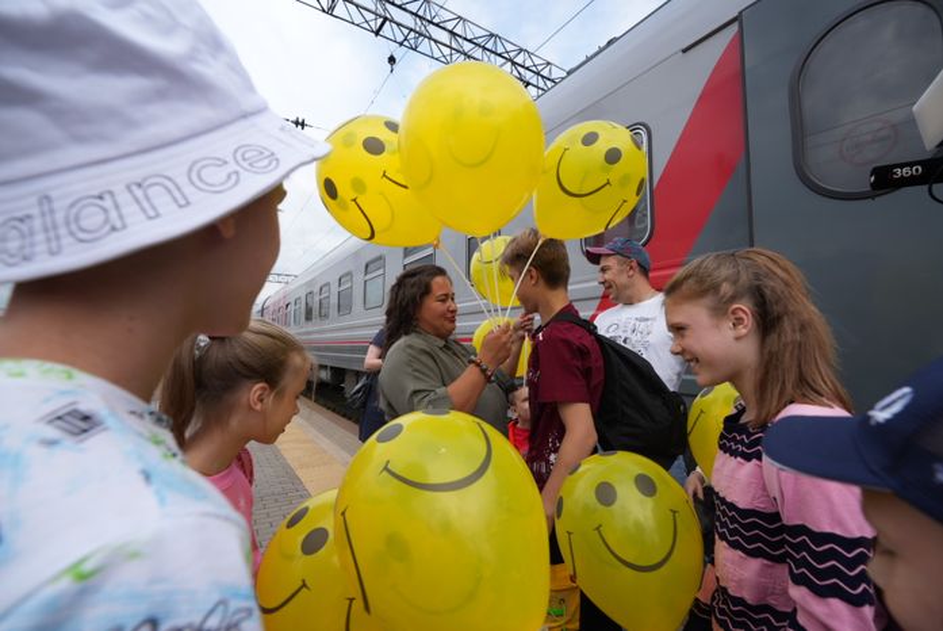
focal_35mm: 16
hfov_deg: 96.7
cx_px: 472
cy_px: 316
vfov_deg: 73.9
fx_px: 419
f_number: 5.6
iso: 100
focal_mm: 16
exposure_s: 1/200
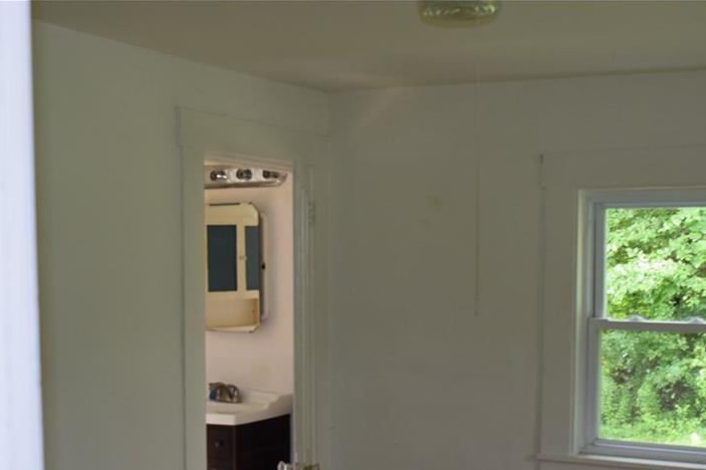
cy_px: 339
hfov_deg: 38.2
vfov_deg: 25.7
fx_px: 1019
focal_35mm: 52
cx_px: 378
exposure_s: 1/100
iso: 800
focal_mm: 24
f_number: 5
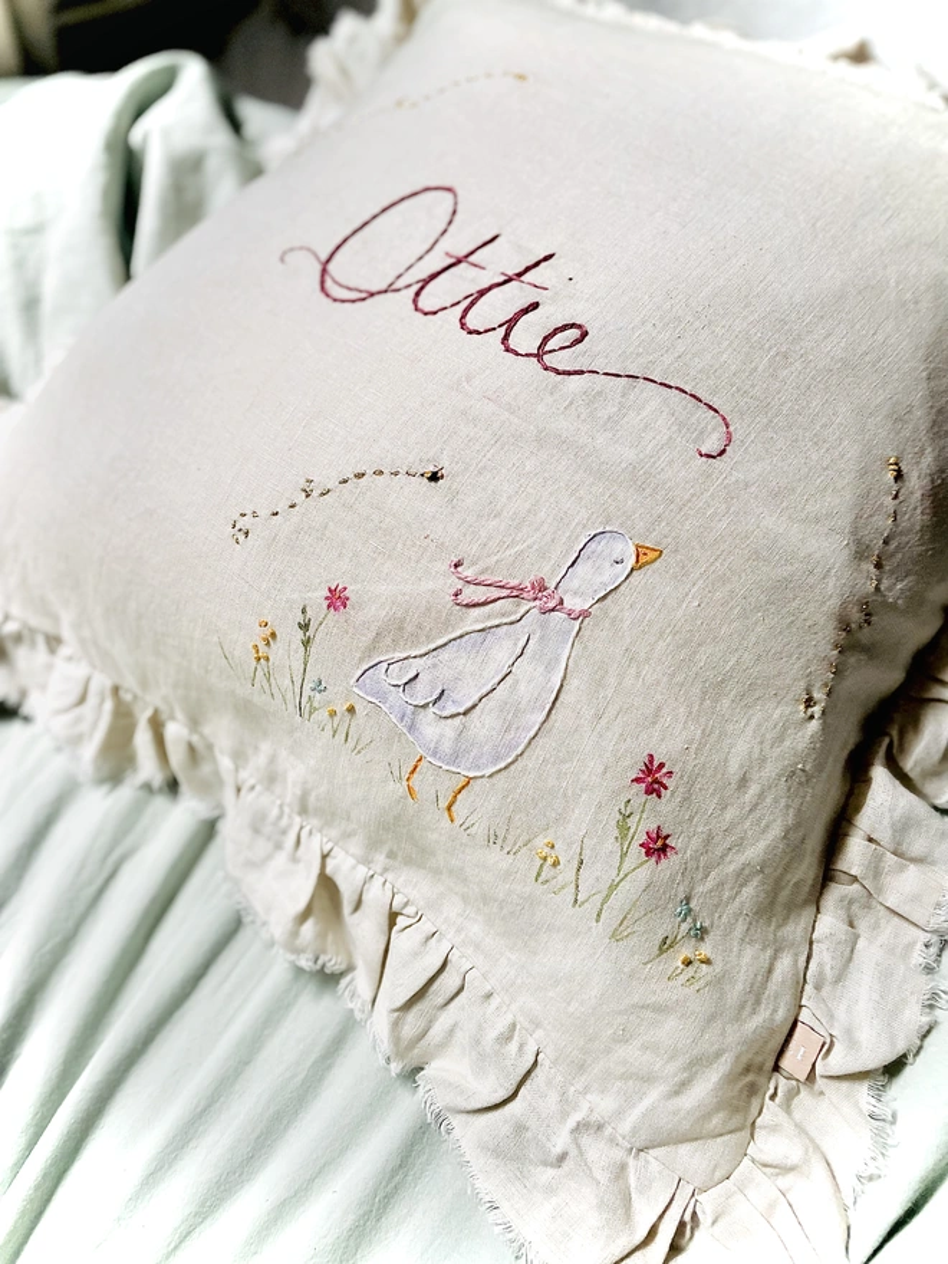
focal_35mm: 26
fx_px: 949
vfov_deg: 67.3
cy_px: 632
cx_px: 474
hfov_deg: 53.1
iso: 50
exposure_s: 1/3509
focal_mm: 4.2
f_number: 1.6
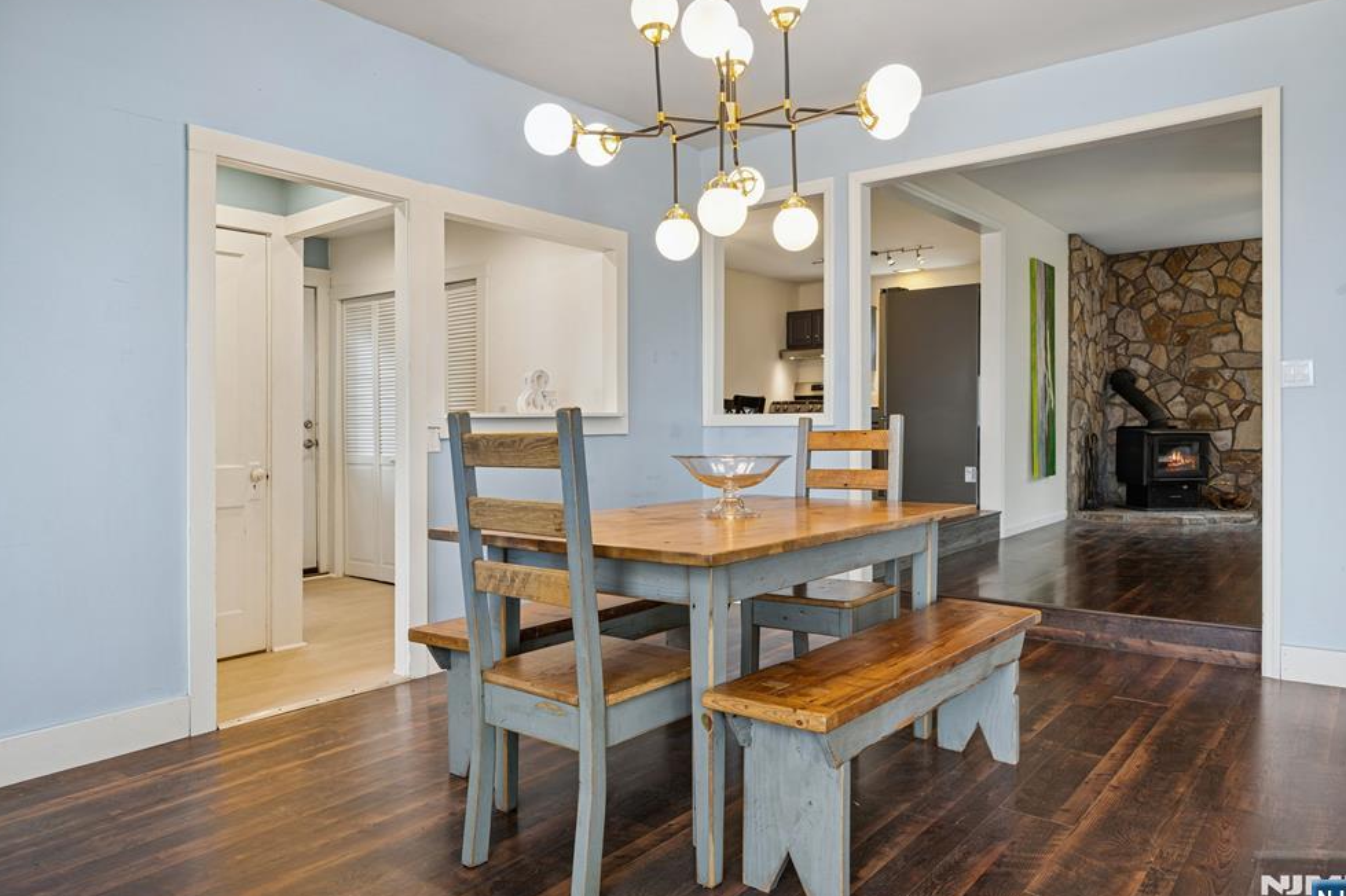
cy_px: 449
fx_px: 860
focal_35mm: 23
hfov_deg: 76.1
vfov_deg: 55.1
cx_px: 690
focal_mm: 22
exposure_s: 1/8
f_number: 8
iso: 200
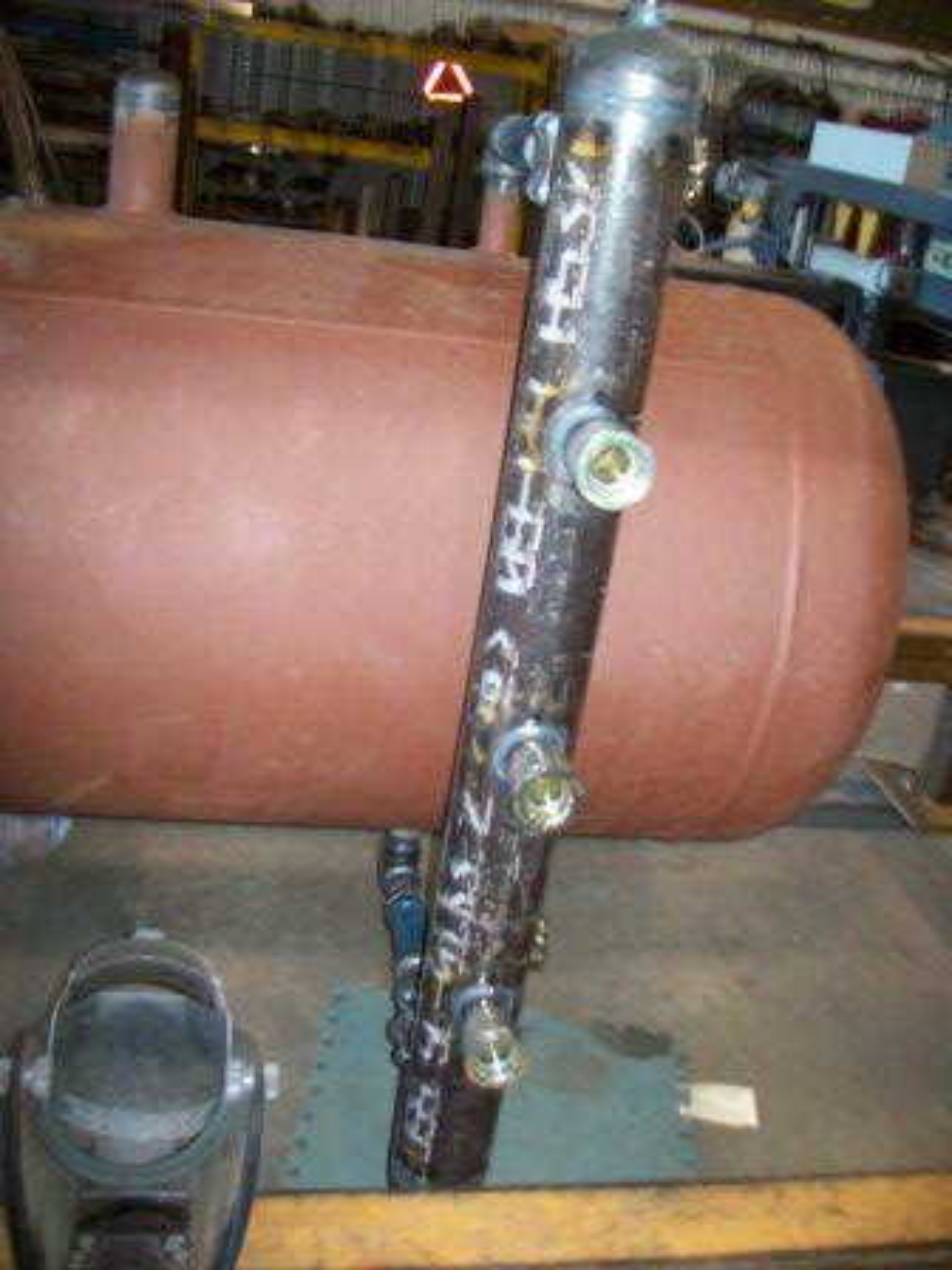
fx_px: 1320
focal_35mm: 36
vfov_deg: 51.4
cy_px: 635
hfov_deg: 39.7
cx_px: 476
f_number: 2.7
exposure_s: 1/64
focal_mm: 6
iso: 200
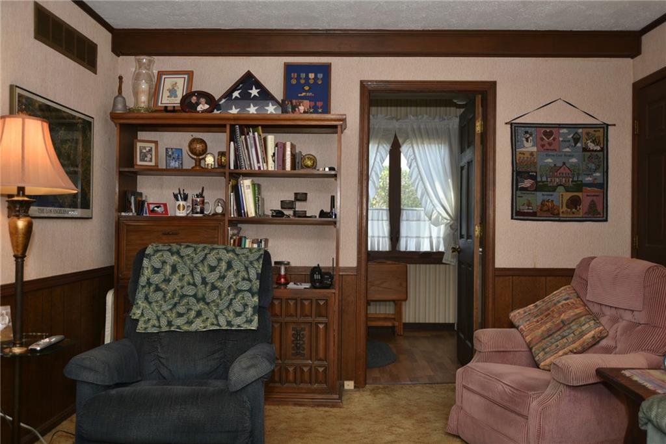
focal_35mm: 35
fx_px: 648
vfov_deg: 37.9
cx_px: 333
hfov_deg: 54.4
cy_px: 222
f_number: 4.5
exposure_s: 1/60
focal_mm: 35
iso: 200
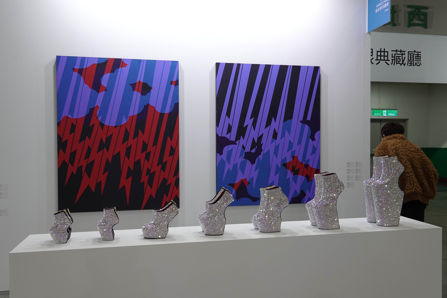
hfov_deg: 58.7
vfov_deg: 41.1
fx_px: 397
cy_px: 149
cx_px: 224
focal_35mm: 32
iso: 200
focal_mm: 11.76
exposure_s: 1/40
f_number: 3.5
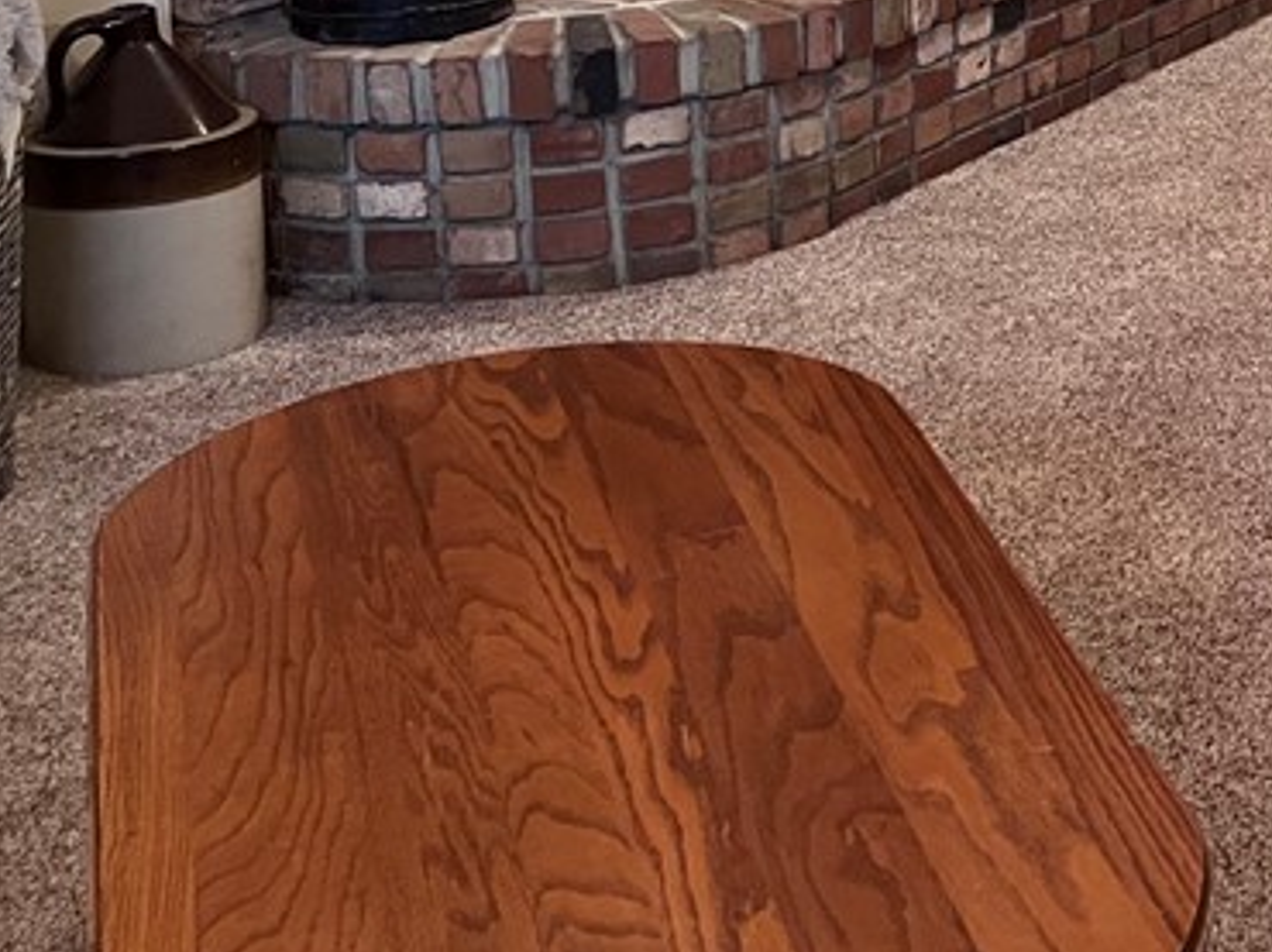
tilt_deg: -9.0
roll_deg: +0.7
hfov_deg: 24.1
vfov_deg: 19.1
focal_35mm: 72
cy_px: -244
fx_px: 2644
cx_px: 1595
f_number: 1.5
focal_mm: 5.7
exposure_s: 1/40
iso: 500
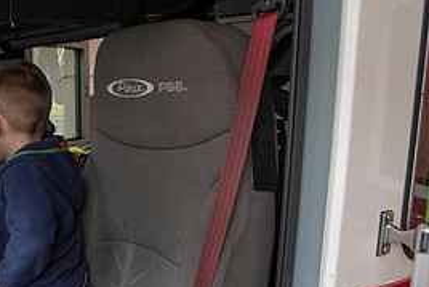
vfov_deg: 25.0
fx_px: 620
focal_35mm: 52
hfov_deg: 35.4
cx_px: 24
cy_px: 272
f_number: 4
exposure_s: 1/400
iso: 2000
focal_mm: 16
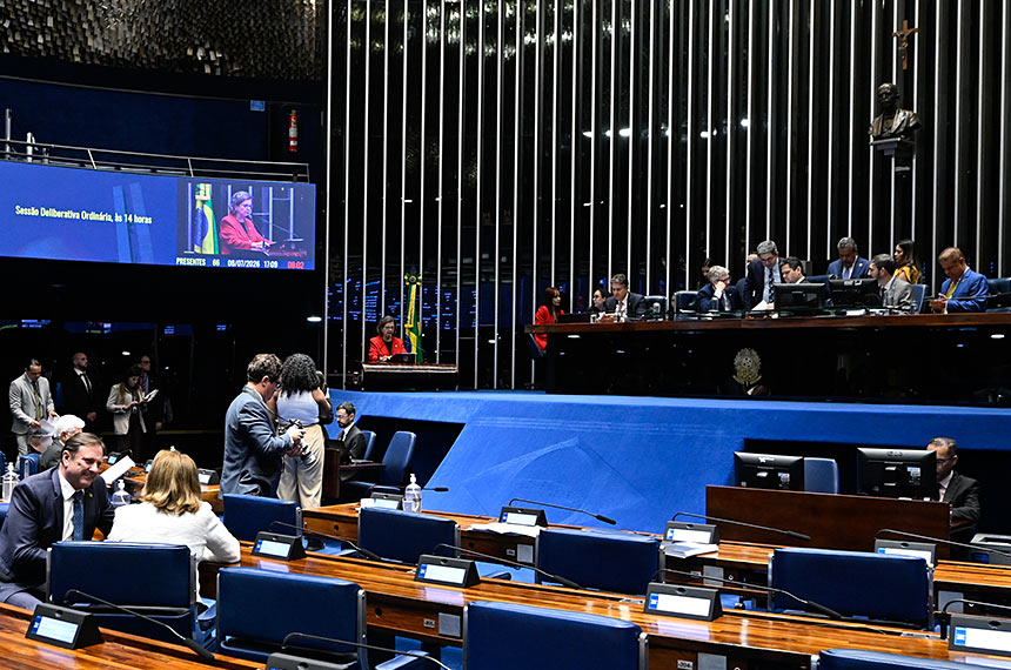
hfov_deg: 53.2
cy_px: 335
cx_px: 506
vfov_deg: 36.7
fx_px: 1009
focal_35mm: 36
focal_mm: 24
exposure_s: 1/160
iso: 3200
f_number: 4
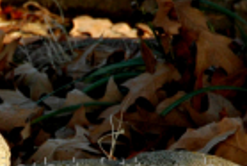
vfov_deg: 1.3
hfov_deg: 1.9
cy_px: 172
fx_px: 7404
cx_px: 50
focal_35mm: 1078
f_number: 10
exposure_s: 1/200
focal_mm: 200
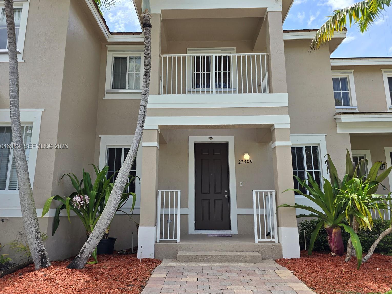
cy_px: 147
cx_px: 193
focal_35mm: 24
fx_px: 272
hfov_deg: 71.6
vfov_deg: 56.8
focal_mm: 6.3
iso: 12
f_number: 1.7
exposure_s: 1/418
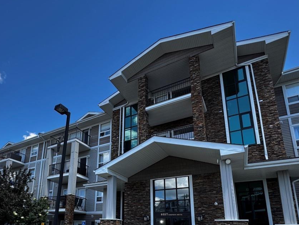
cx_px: 103
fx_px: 207
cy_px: 180
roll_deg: -2.6
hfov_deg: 69.8
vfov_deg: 53.1
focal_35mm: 24
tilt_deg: +15.4
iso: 40
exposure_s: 1/414
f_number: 2.2
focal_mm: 2.22
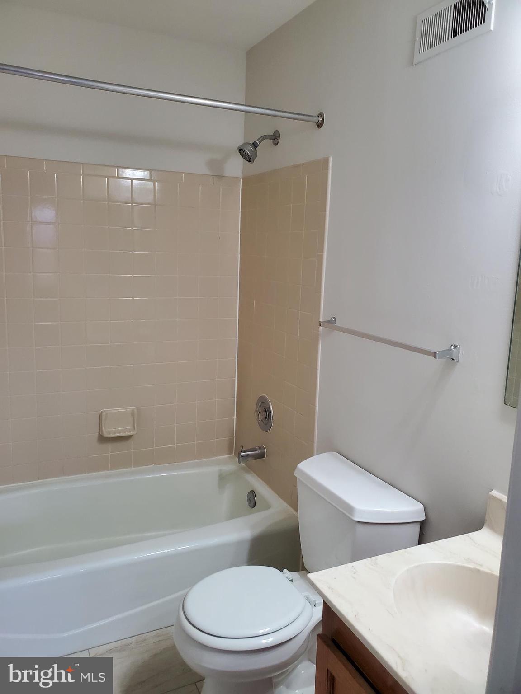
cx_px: 260
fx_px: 522
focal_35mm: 26
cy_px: 347
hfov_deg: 53.1
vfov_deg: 67.3
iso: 250
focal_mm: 4.3
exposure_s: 1/50
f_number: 2.4
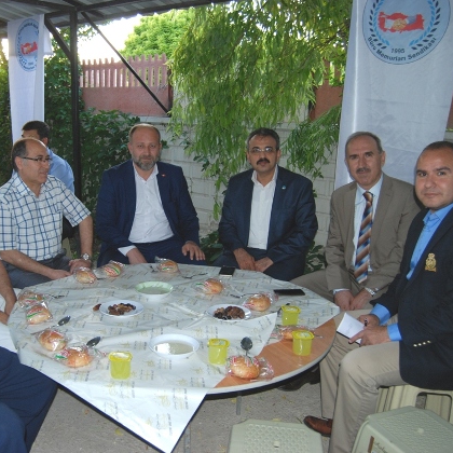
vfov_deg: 47.2
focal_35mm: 35
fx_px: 518
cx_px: 165
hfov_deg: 46.7
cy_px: 223
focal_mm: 18
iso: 400
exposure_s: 1/60
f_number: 4
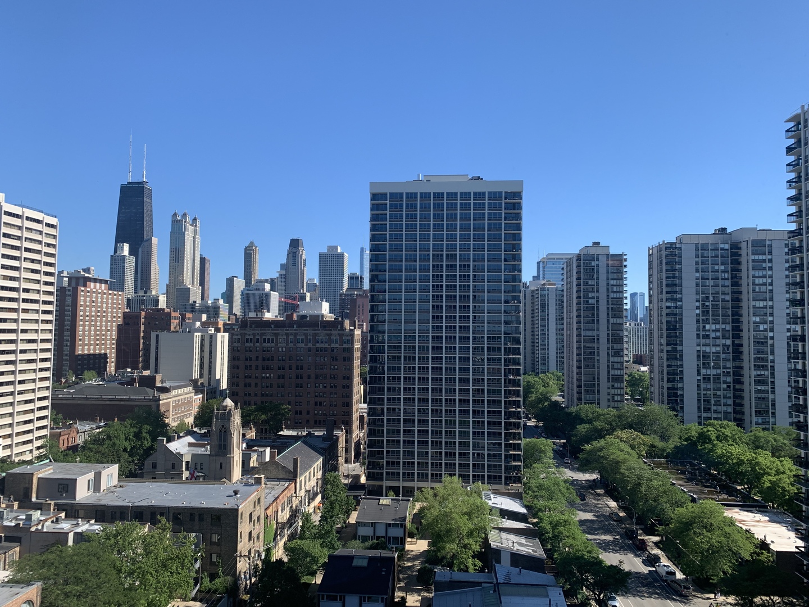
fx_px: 608
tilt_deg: +2.4
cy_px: 304
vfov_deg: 53.1
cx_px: 404
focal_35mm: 26
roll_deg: -0.8
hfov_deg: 67.3
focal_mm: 4.25
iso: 25
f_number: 1.8
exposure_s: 1/1490
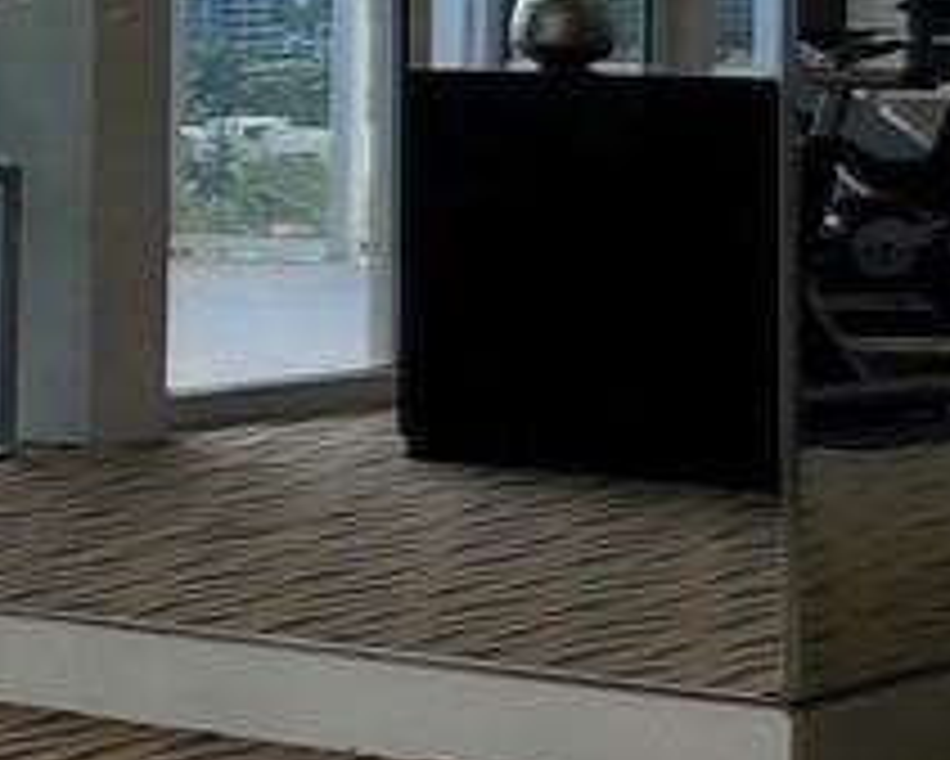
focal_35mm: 170
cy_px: -45
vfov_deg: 9.0
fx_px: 4782
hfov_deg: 8.2
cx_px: -2490
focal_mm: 5.4
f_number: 1.8
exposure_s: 1/213
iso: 20
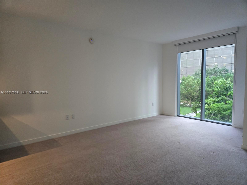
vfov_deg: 58.9
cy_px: 92
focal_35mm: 23
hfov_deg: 73.9
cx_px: 124
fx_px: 164
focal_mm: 5.4
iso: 640
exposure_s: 1/120
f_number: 1.8
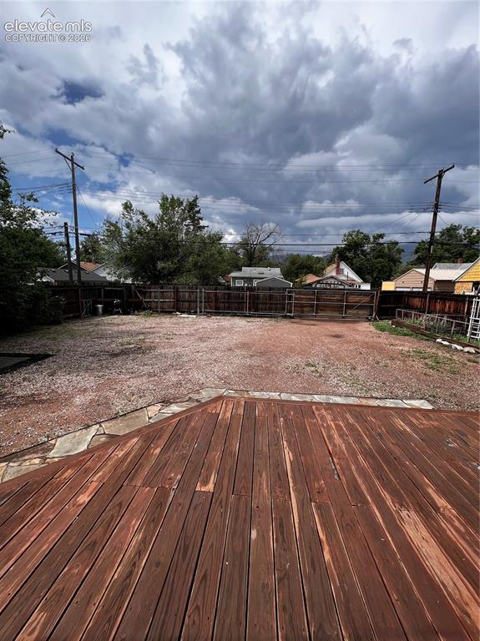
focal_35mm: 13
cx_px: 240
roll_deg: -1.0
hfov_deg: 89.9
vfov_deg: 106.2
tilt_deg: -7.1
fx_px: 241
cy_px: 320
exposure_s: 1/1155
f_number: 1.8
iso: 32
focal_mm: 1.57
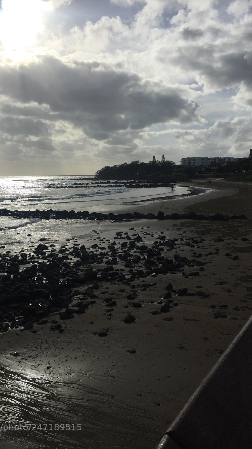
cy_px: 222
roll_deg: +0.0
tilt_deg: -7.9
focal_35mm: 32
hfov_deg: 36.6
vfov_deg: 61.0
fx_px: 380
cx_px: 103
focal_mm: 4.15
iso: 32
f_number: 2.2
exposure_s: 1/9901
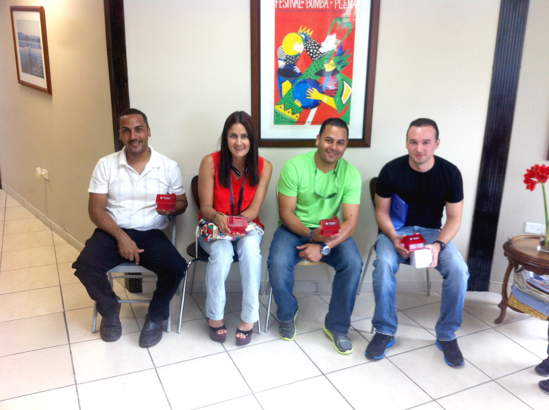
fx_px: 554
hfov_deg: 52.7
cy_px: 205
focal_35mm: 35
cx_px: 274
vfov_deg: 40.6
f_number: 2.8
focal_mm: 3.85
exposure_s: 1/17
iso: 80
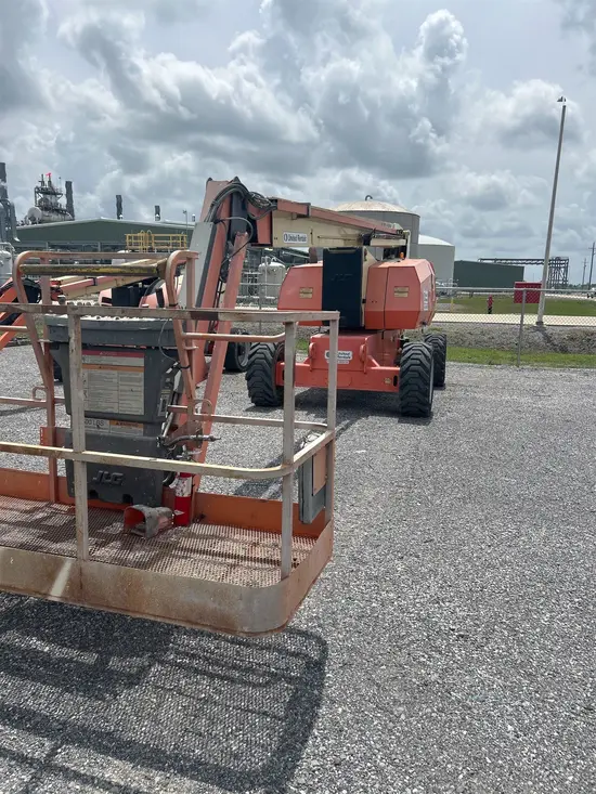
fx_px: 597
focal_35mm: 26
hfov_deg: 53.1
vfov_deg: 67.3
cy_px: 397
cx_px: 298
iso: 50
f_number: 1.5
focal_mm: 5.7
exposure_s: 1/8696
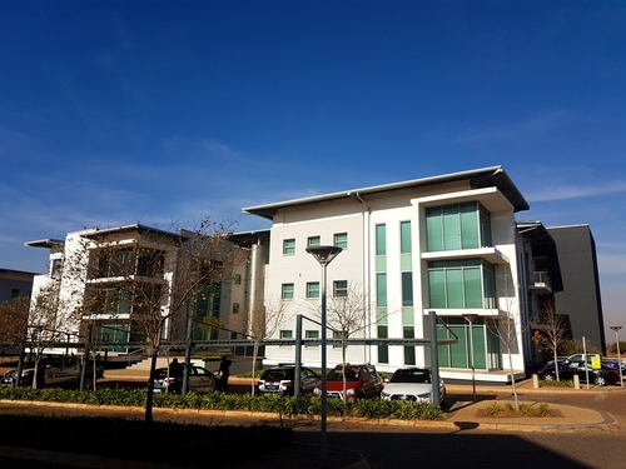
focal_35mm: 26
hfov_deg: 67.3
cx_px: 313
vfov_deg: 53.1
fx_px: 470
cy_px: 234
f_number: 1.7
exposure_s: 1/3832
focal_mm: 4.2
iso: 40
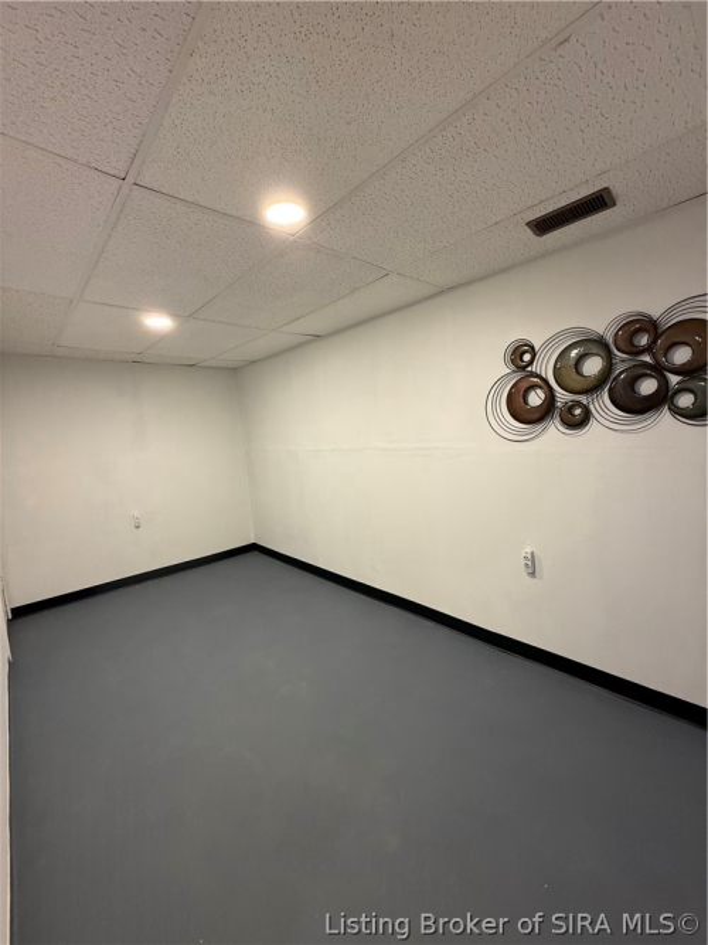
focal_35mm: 14
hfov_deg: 85.7
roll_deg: +3.4
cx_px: 354
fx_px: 382
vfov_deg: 102.1
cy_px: 472
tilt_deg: -4.8
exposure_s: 1/60
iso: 200
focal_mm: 2.22
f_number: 2.2
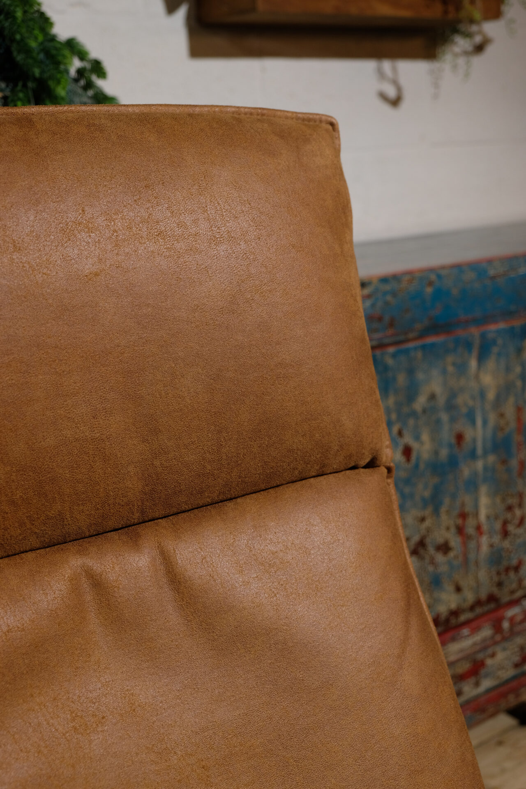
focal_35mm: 43
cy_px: 394
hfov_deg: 31.2
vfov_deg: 45.4
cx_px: 263
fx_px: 942
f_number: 3.2
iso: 400
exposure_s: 1/60
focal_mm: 28.9
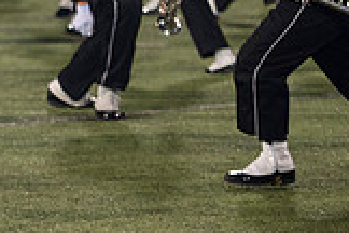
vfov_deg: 3.3
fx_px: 4023
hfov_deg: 4.9
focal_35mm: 415
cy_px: -125
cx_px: -198
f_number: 2.8
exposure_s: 1/500
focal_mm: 116
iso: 1000
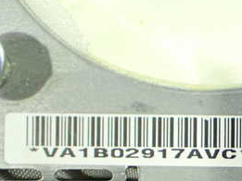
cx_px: 255
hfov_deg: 18.8
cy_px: 160
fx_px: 706
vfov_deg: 14.5
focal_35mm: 101
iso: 1000
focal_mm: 7.84
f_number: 2.9
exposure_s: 1/40
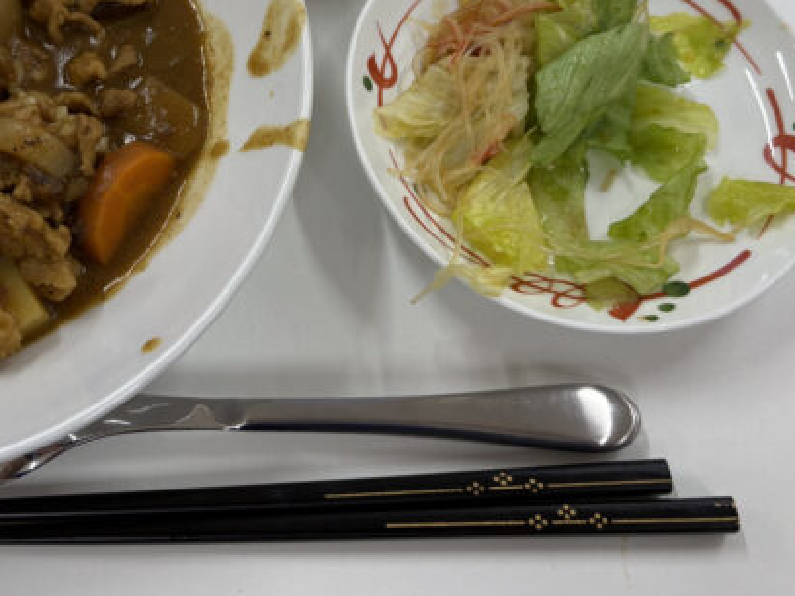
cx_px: 230
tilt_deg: -59.8
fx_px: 1056
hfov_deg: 40.4
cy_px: 86
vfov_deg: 30.4
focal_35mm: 46
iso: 50
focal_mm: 5.96
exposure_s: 1/122
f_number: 1.6
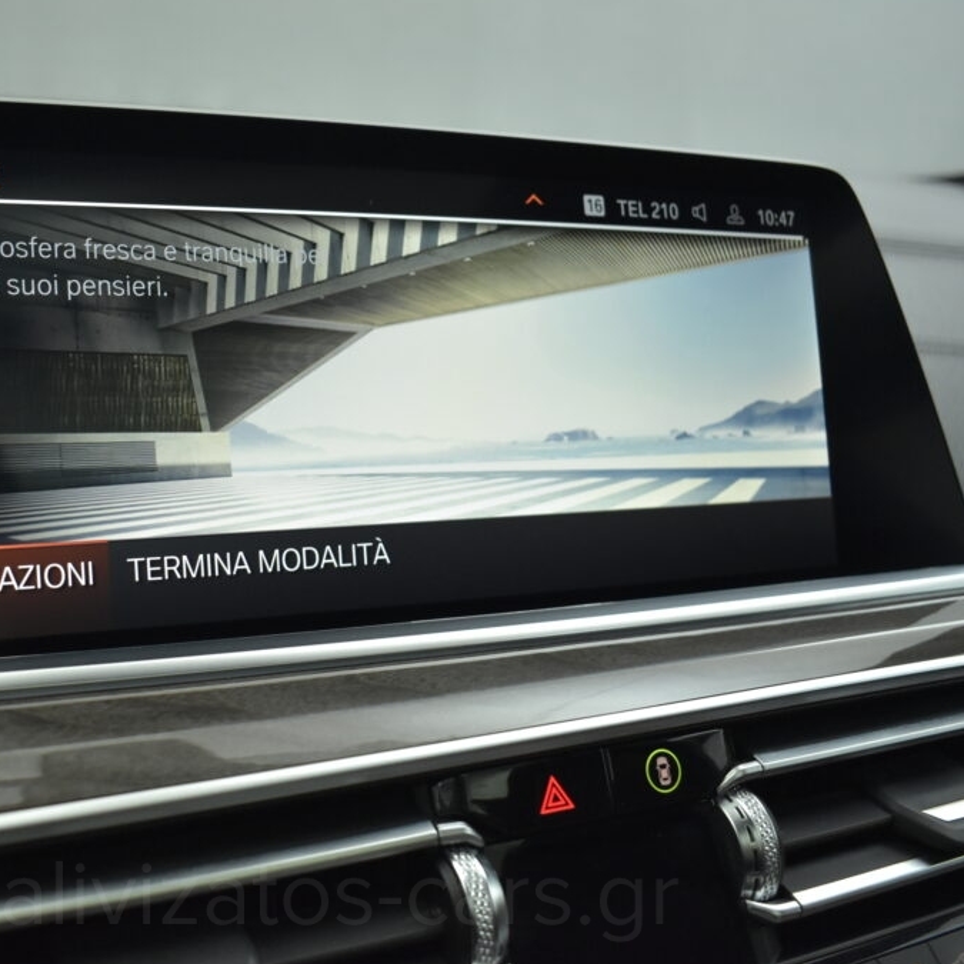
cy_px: 480
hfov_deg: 40.5
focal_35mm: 41
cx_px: 290
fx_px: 1281
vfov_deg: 41.3
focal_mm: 21
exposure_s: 1/100
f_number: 3.8
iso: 1600
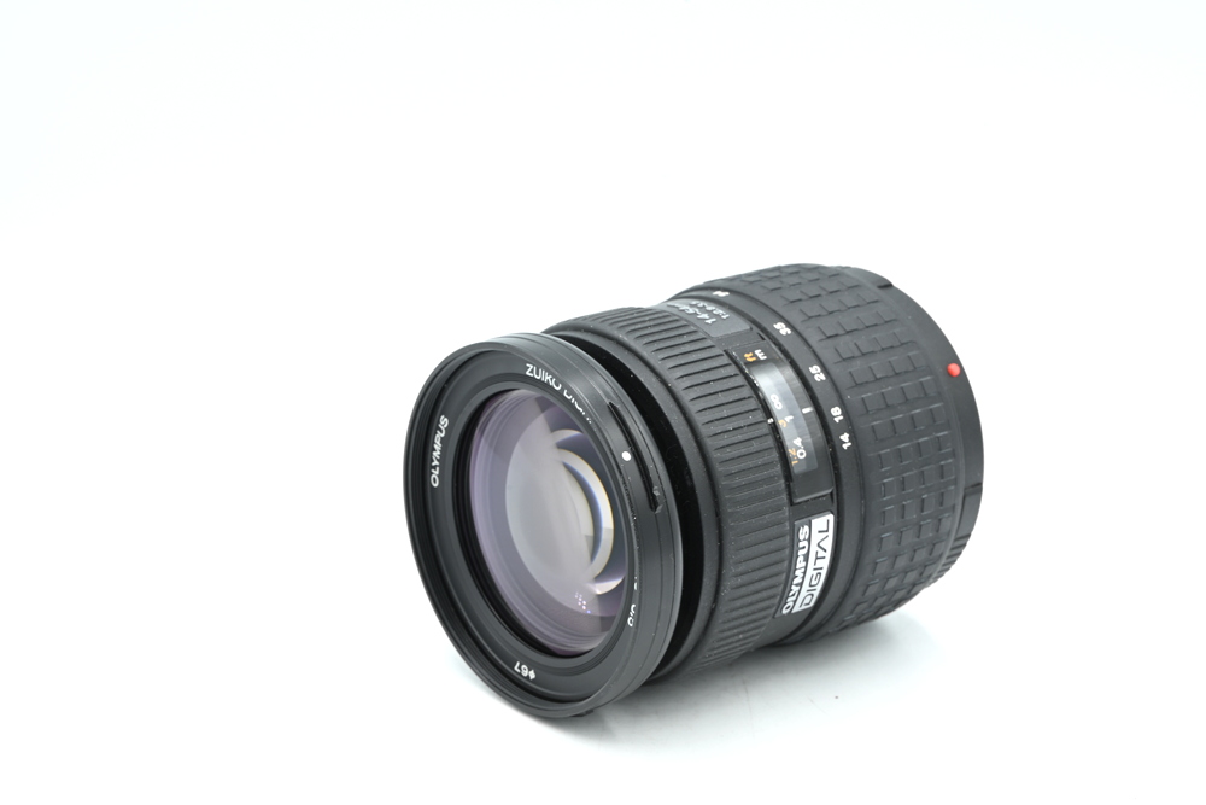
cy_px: 402
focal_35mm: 75
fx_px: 2513
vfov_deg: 18.2
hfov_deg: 27.0
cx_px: 603
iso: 200
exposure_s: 1/13
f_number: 16
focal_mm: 75
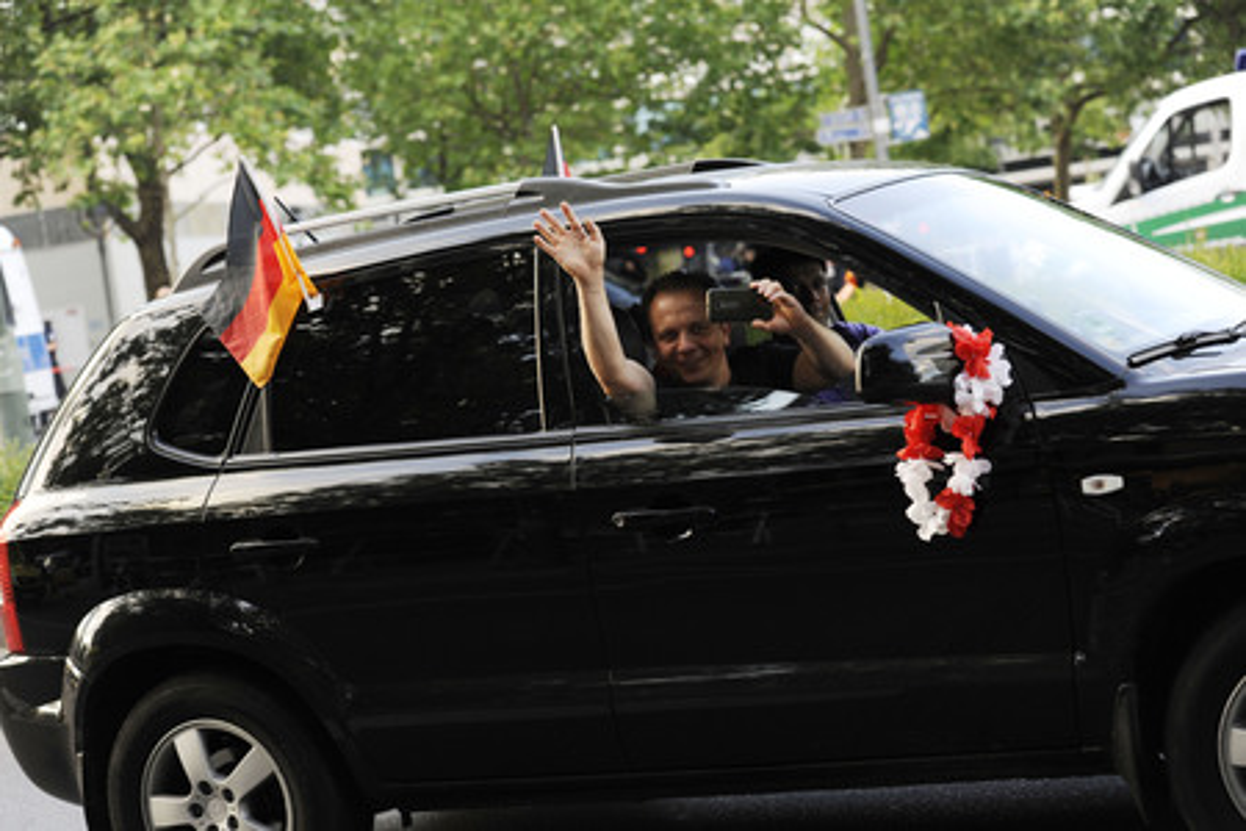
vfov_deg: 19.5
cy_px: 416
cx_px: 623
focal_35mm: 70
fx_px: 2423
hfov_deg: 28.8
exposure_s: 1/320
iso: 640
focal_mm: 70
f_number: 4
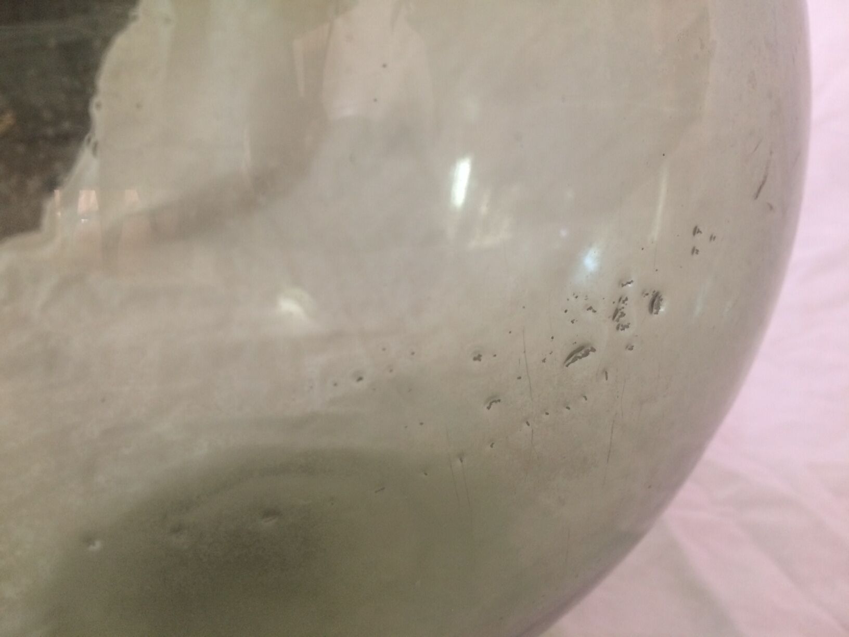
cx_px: 424
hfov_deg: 61.7
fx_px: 711
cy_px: 318
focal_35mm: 29
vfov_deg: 48.2
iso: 160
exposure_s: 1/33
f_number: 2.2
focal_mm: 4.15
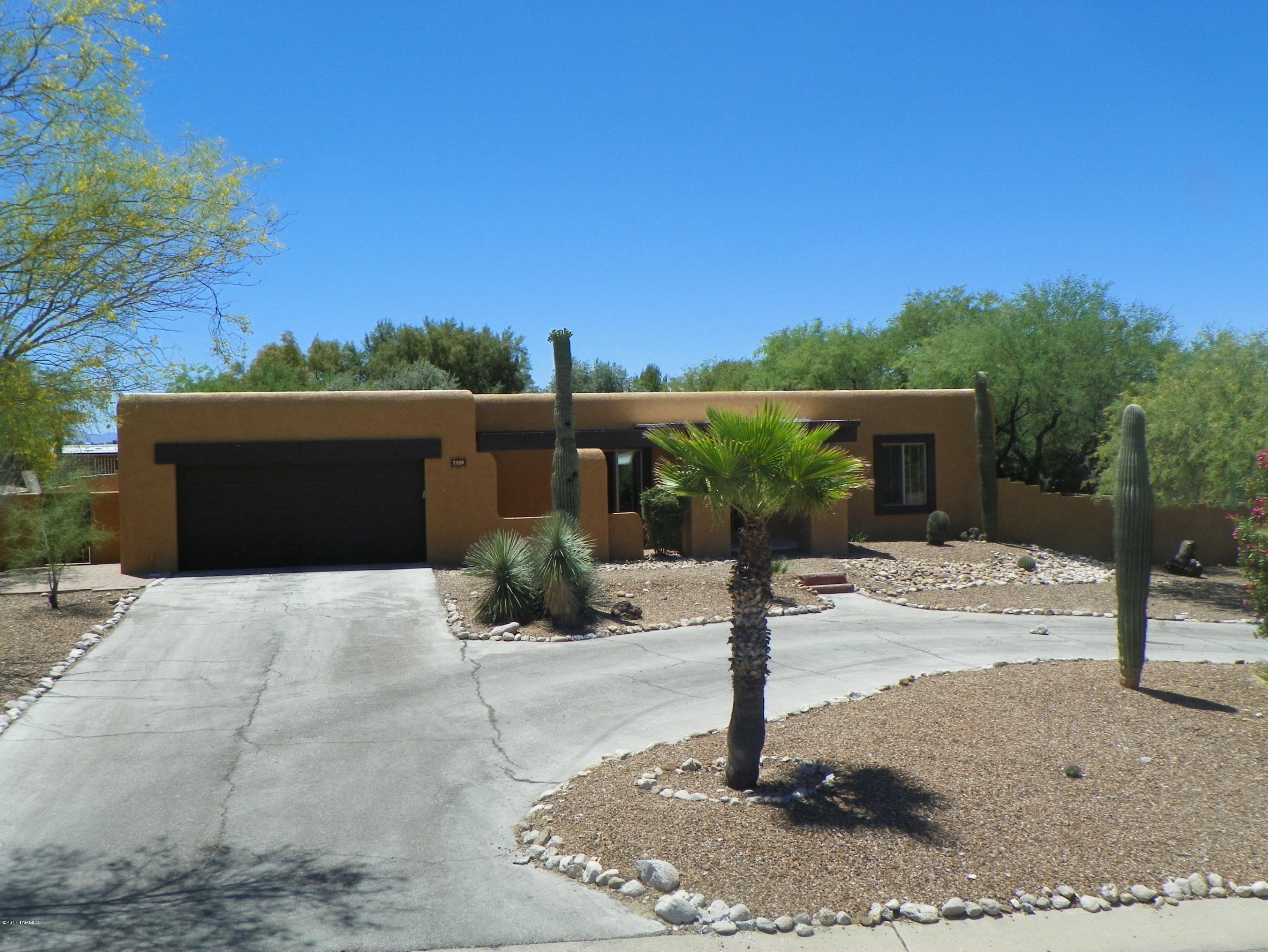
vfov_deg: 40.7
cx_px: 634
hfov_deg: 52.6
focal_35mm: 35
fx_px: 1283
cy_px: 476
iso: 64
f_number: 5.6
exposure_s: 1/500
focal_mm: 6.2
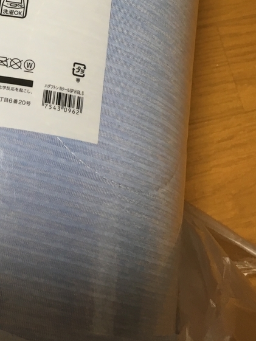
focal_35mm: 62
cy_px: 63
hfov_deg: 22.9
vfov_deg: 30.4
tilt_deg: -74.7
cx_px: 13
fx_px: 611
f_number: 2.2
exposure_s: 1/30
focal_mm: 4.15
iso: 64
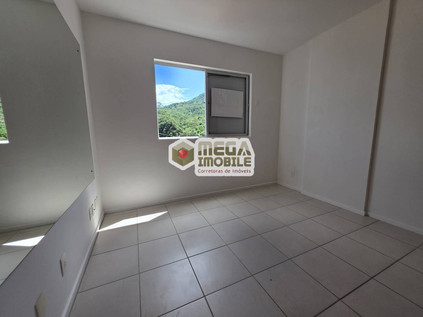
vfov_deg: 89.9
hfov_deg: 106.2
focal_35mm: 13
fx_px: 159
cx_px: 212
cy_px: 158
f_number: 1.9
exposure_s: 1/690
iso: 40
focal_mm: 2.2
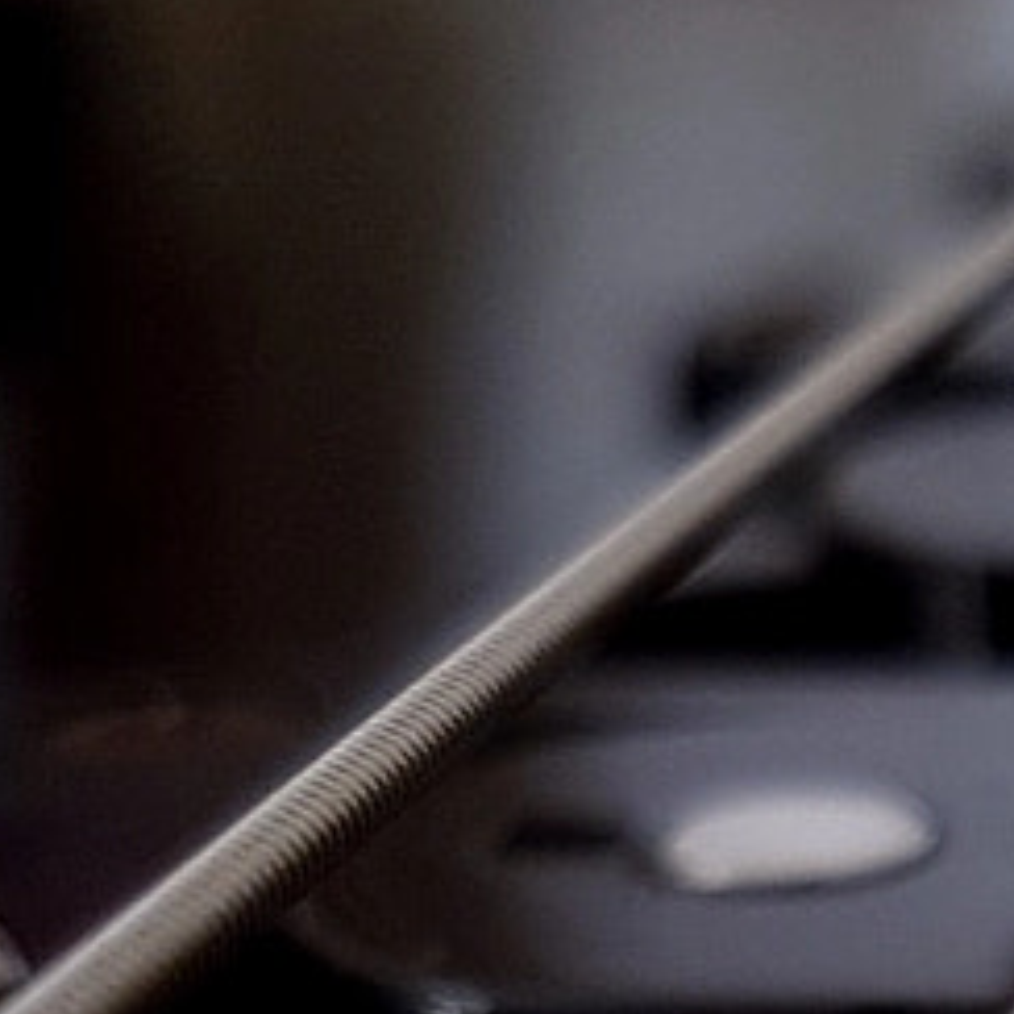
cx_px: 2136
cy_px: 1550
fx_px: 5004
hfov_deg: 10.5
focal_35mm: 151
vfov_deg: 11.1
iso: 80
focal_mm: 4.2
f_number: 1.7
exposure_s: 1/4
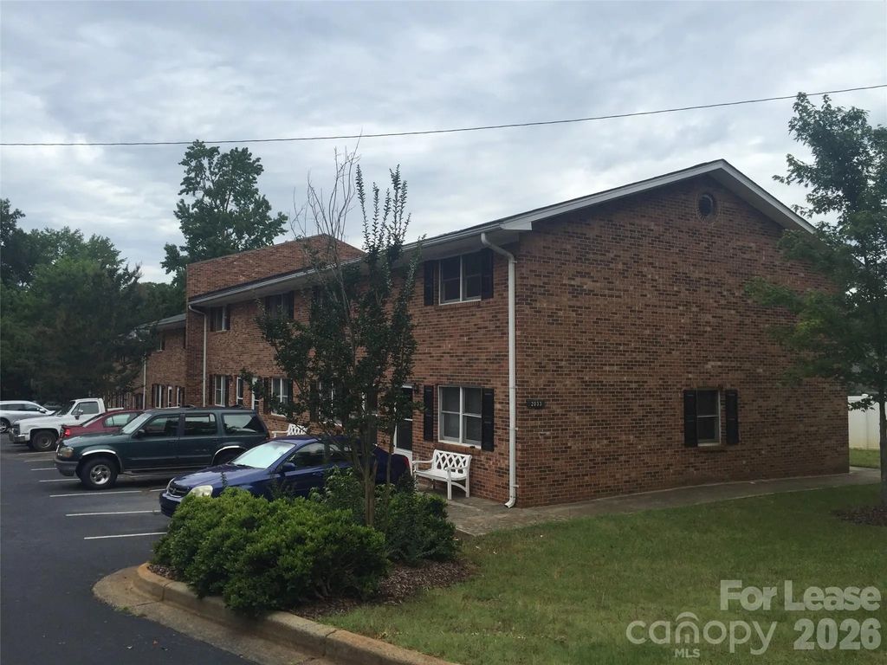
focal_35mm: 29
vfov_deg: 48.2
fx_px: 743
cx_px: 444
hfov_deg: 61.7
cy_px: 332
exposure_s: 1/1799
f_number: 2.2
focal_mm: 4.15
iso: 32
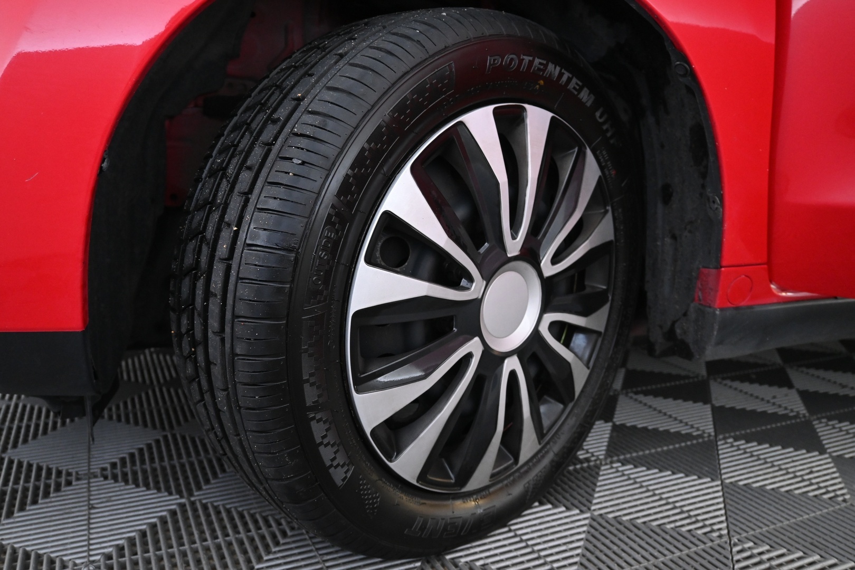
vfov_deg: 44.6
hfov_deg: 63.2
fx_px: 695
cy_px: 285
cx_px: 428
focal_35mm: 29
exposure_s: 1/30
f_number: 3.8
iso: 1800
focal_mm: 19.5
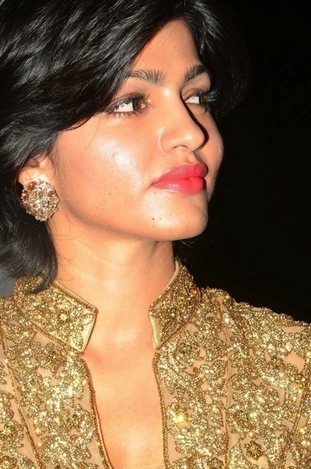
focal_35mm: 166
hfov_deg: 8.2
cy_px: 276
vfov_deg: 12.4
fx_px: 2160
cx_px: 123
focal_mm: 66
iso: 200
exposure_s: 1/160
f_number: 10
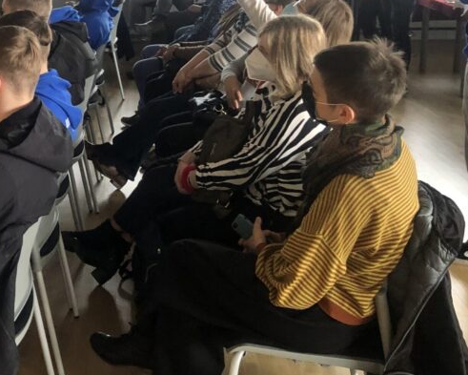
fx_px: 790
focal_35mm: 57
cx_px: 40
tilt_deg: -11.1
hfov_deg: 31.4
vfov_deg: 26.1
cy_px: 69
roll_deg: +0.5
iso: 64
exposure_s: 1/15
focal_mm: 3.99
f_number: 1.8
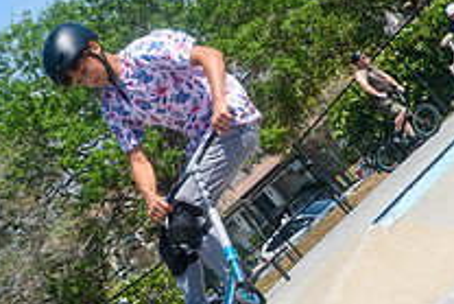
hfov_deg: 14.4
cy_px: 272
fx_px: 1792
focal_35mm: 142
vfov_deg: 9.6
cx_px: 120
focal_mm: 34
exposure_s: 1/400
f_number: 10
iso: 200
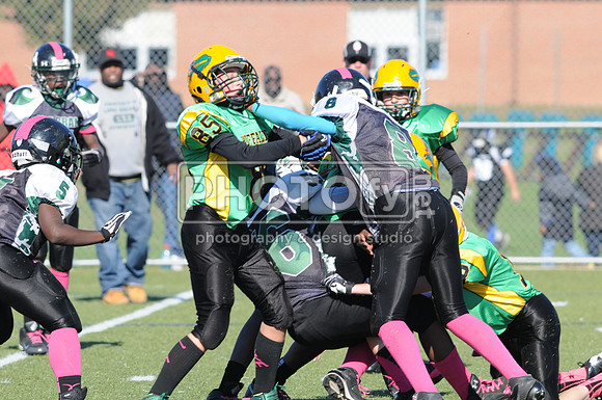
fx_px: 7514
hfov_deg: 4.6
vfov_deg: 3.0
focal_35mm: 450
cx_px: 301
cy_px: 200
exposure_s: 1/500
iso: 200
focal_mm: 300
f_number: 7.1
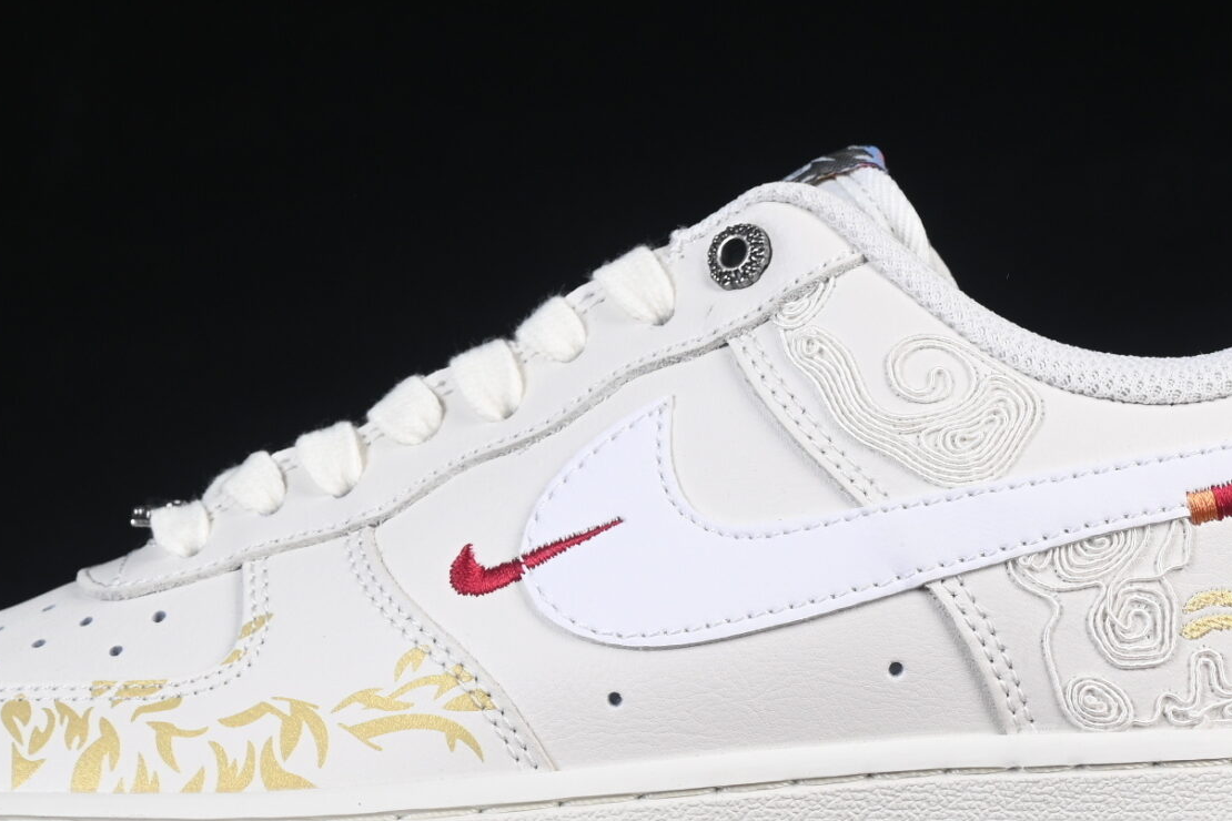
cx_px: 588
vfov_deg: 7.9
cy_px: 411
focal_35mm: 173
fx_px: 5920
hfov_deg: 11.9
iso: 160
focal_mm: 50
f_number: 8
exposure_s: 1/80
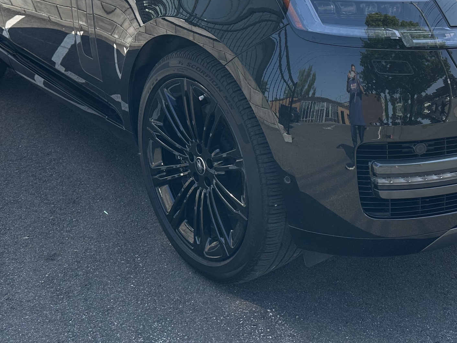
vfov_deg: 28.8
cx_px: 295
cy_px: 50
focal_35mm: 49
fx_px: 647
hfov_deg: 38.6
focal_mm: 6.86
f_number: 1.78
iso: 80
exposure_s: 1/1880
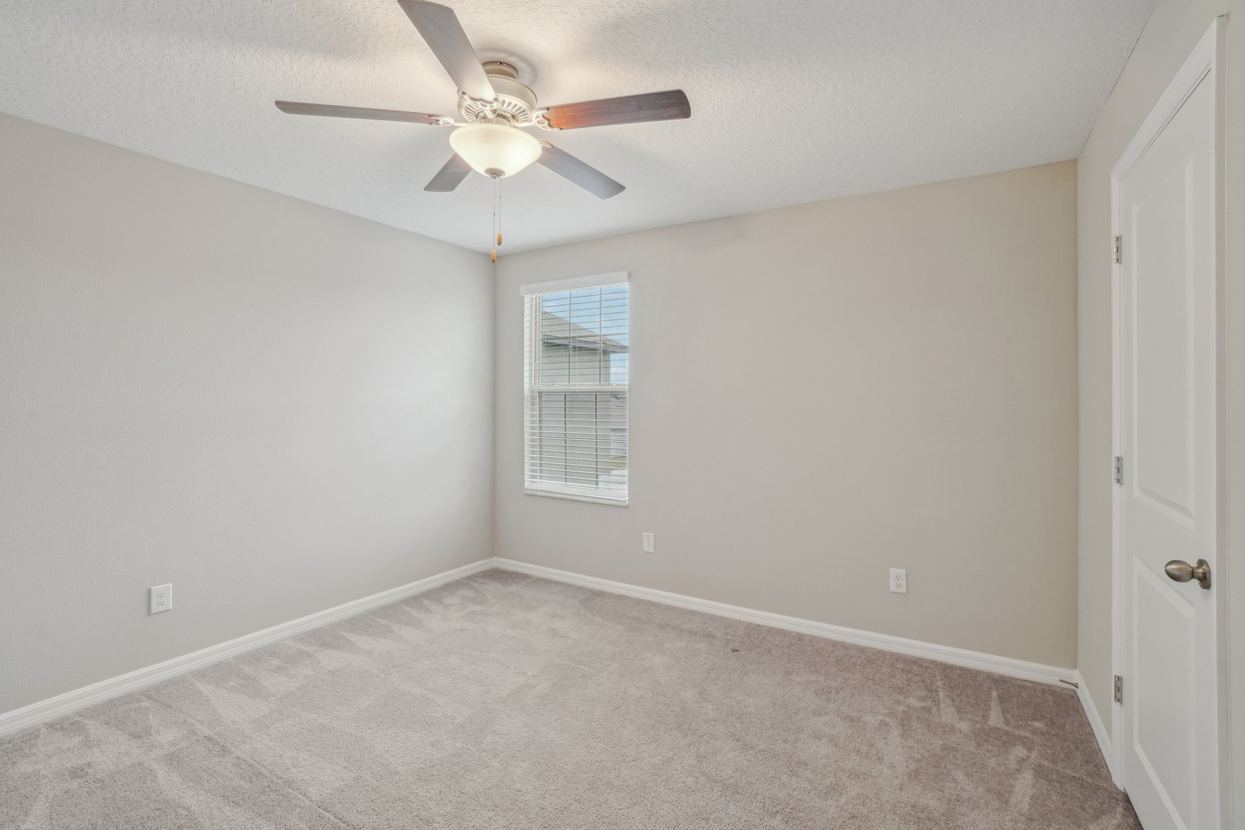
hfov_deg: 100.4
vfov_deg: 77.3
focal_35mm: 15
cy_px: 415
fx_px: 519
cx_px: 622
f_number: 8
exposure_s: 1/20
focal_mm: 10
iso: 400
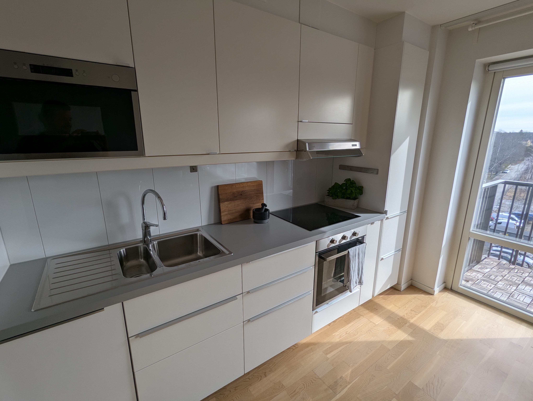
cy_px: 200
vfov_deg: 78.2
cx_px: 266
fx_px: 247
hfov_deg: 94.4
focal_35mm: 16
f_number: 2.2
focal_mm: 2.35
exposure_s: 1/479
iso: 49
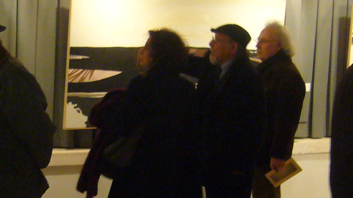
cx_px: 56
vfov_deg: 10.9
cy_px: 158
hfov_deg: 19.0
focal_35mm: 111
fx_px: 1039
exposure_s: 1/8
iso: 200
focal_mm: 5.8
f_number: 2.8
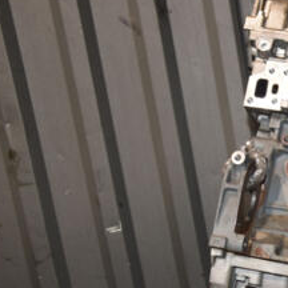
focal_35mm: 78
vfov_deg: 22.1
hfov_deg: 20.0
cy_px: 195
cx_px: 392
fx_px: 734
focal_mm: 22
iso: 800
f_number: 5
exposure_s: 1/60
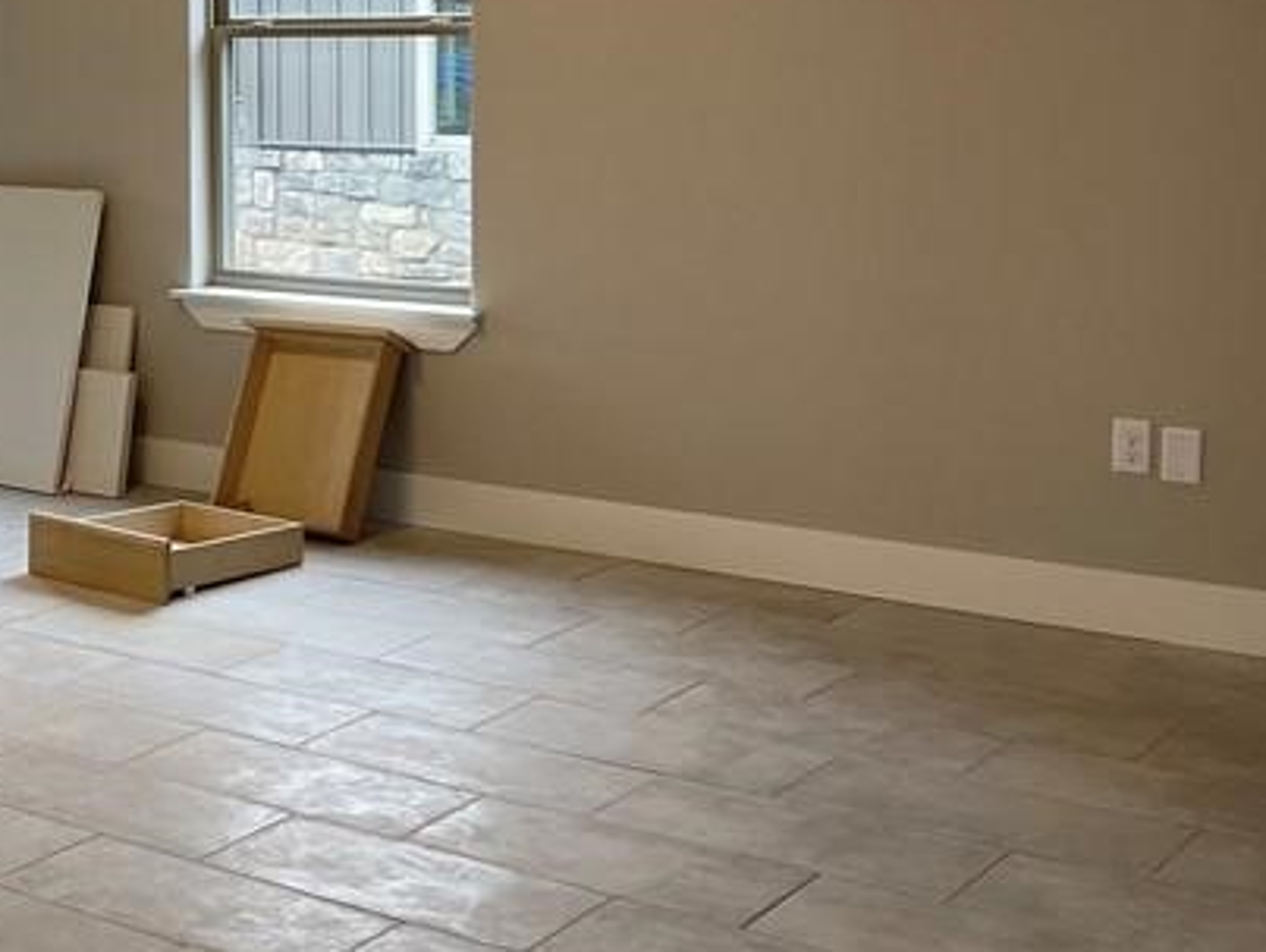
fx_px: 2416
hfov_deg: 26.7
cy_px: 254
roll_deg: +1.9
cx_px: -173
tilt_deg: -6.0
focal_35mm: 66
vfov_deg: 22.1
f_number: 1.6
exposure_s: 1/120
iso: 100
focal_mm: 5.1
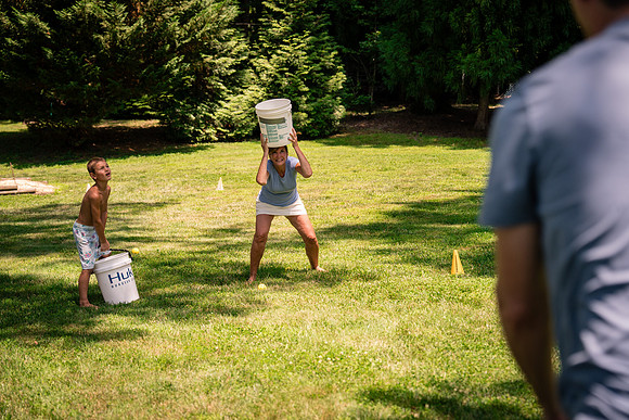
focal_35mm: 60
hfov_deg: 33.3
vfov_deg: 22.6
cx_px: 305
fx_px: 1051
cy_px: 210
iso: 400
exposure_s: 1/3200
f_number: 2.8
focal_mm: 57
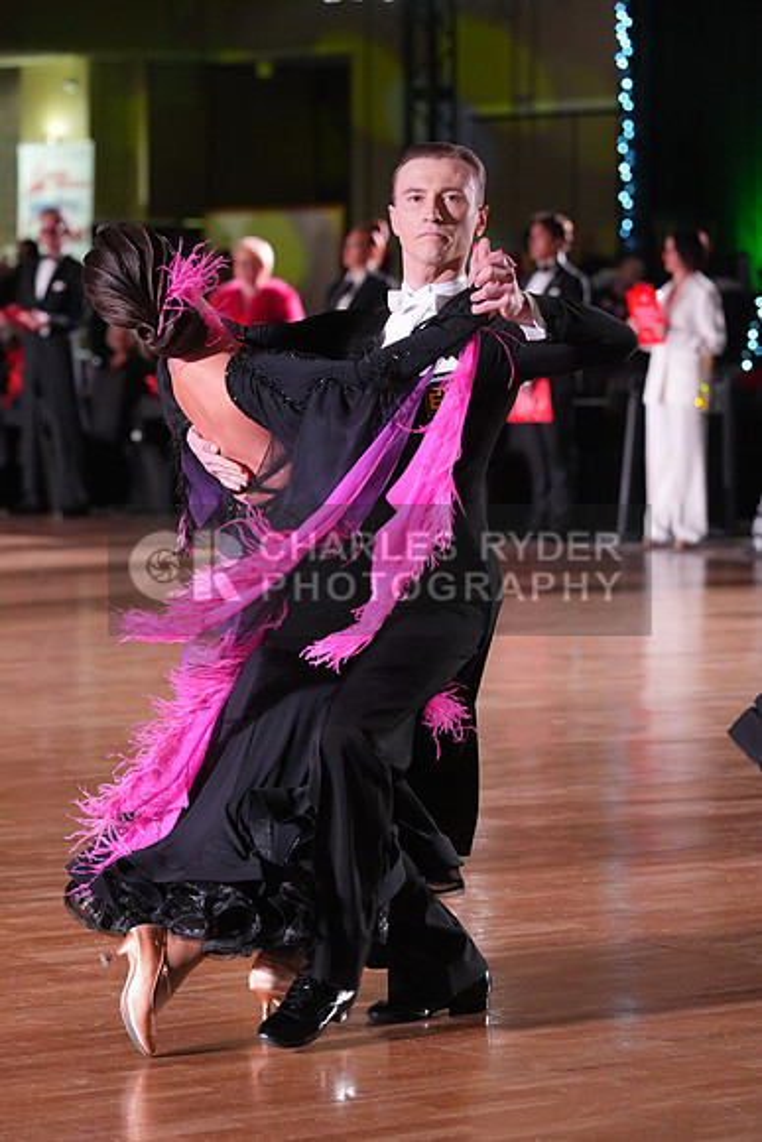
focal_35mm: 135
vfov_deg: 15.2
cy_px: 571
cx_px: 381
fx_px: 4283
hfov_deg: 10.2
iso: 4000
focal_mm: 135
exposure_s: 1/200
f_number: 5
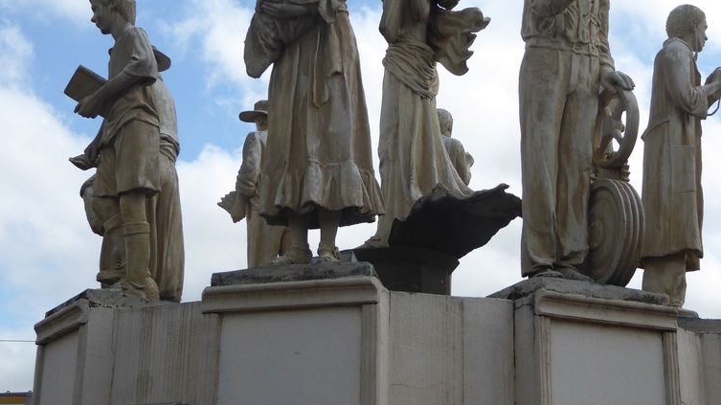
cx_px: 377
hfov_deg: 31.9
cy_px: 147
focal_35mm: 66
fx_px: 1261
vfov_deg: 18.2
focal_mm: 9.6
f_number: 4.1
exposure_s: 1/800
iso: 80
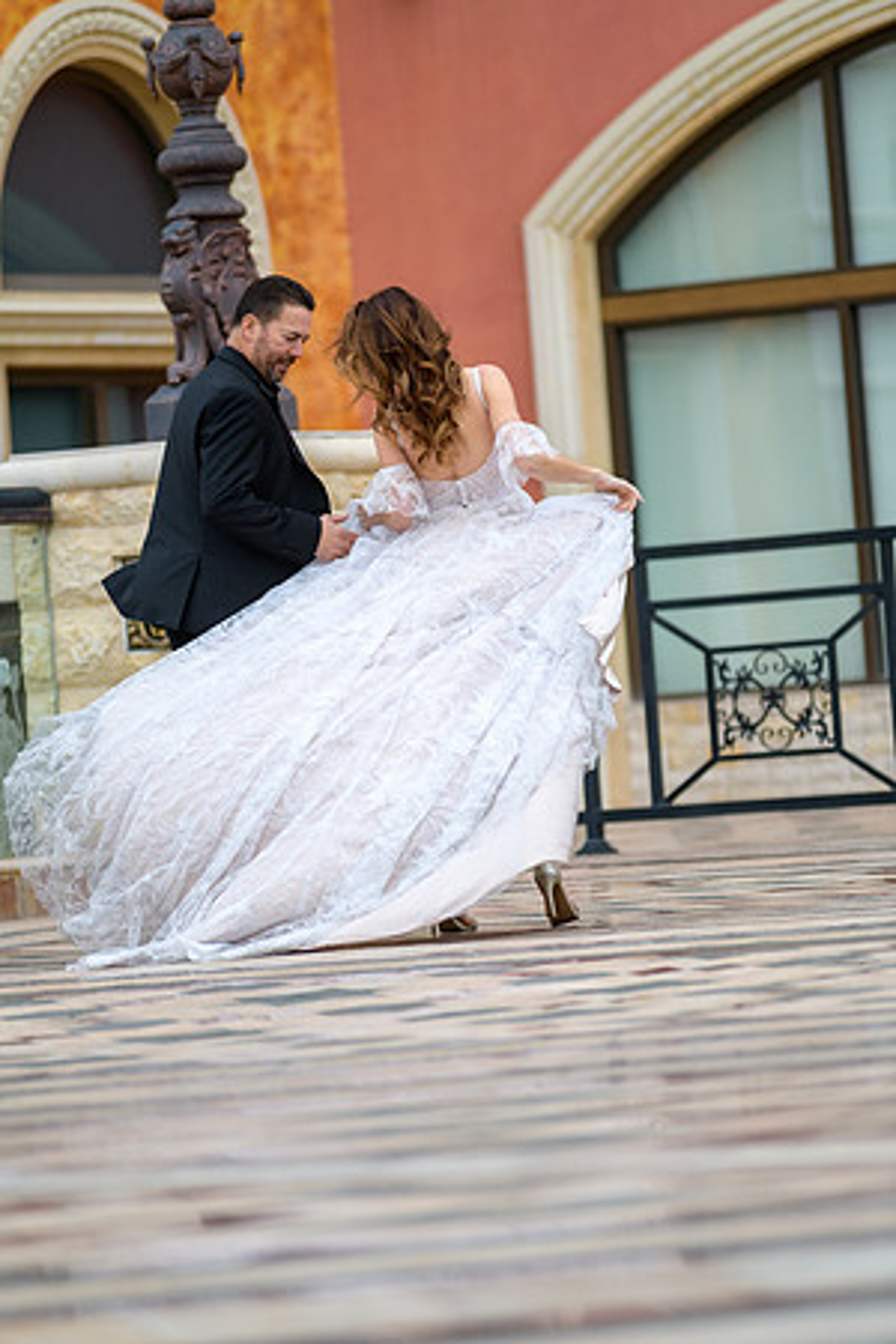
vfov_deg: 10.3
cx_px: 448
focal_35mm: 200
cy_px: 672
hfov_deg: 6.9
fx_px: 7466
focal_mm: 200
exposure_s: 1/2000
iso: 400
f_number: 2.8
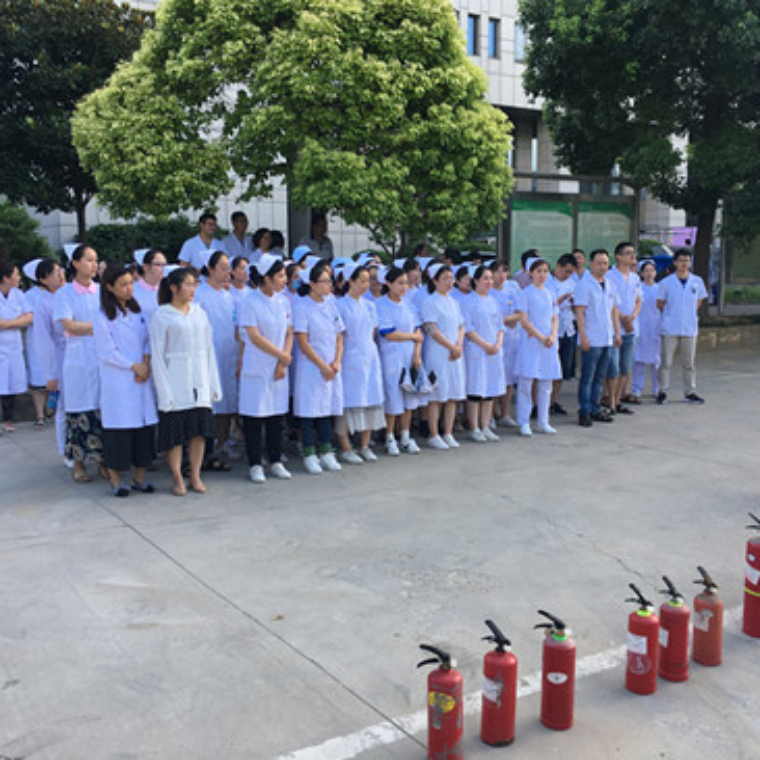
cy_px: 373
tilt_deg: -6.3
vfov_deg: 47.2
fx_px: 869
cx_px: 401
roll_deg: +0.3
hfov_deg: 47.2
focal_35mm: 35
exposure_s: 1/267
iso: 25
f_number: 2.2
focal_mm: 4.15
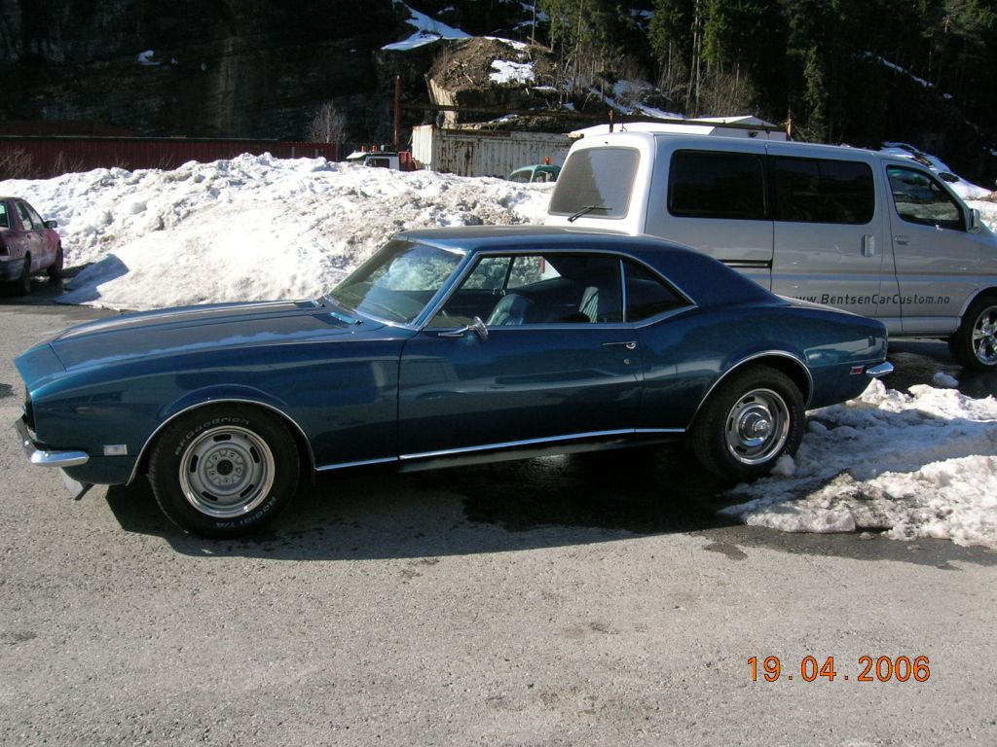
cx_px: 498
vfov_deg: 40.7
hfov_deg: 52.6
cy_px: 374
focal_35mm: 35
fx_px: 1008
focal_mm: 5.8
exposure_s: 1/340
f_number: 4.9
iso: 71
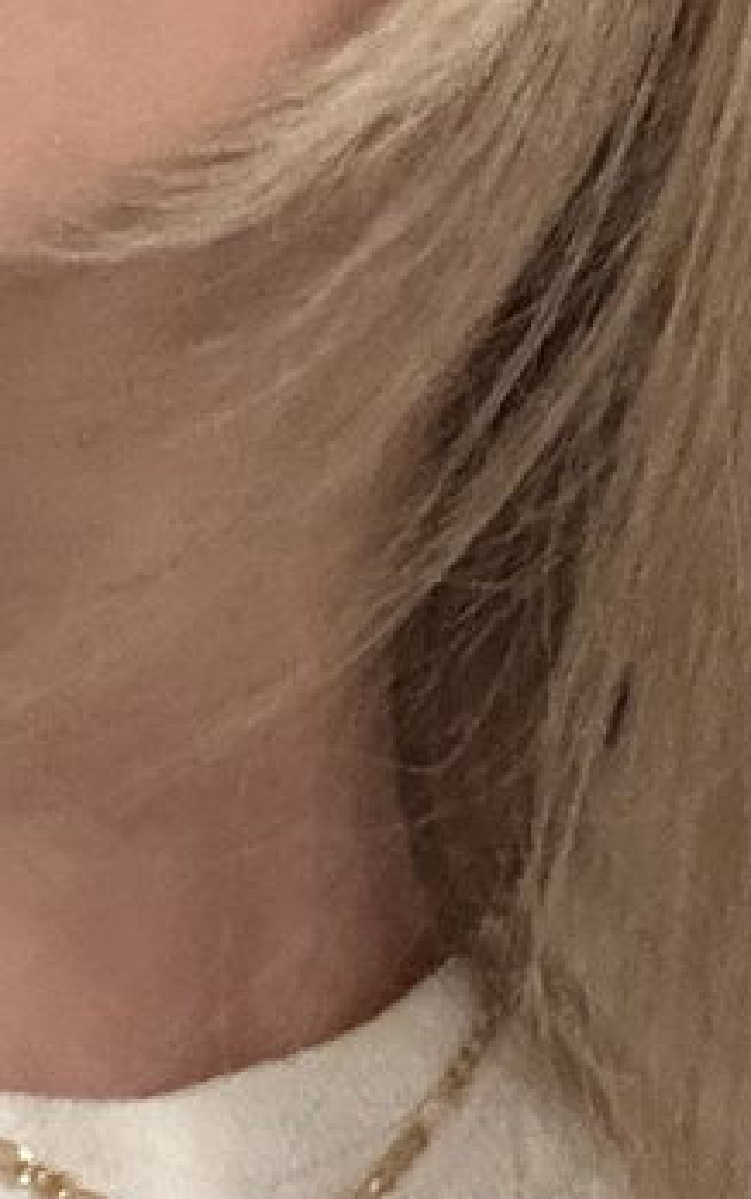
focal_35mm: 146
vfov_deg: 13.8
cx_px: -55
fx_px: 4773
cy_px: -362
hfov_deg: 8.9
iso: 800
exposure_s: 1/17
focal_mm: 2.7
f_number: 1.9
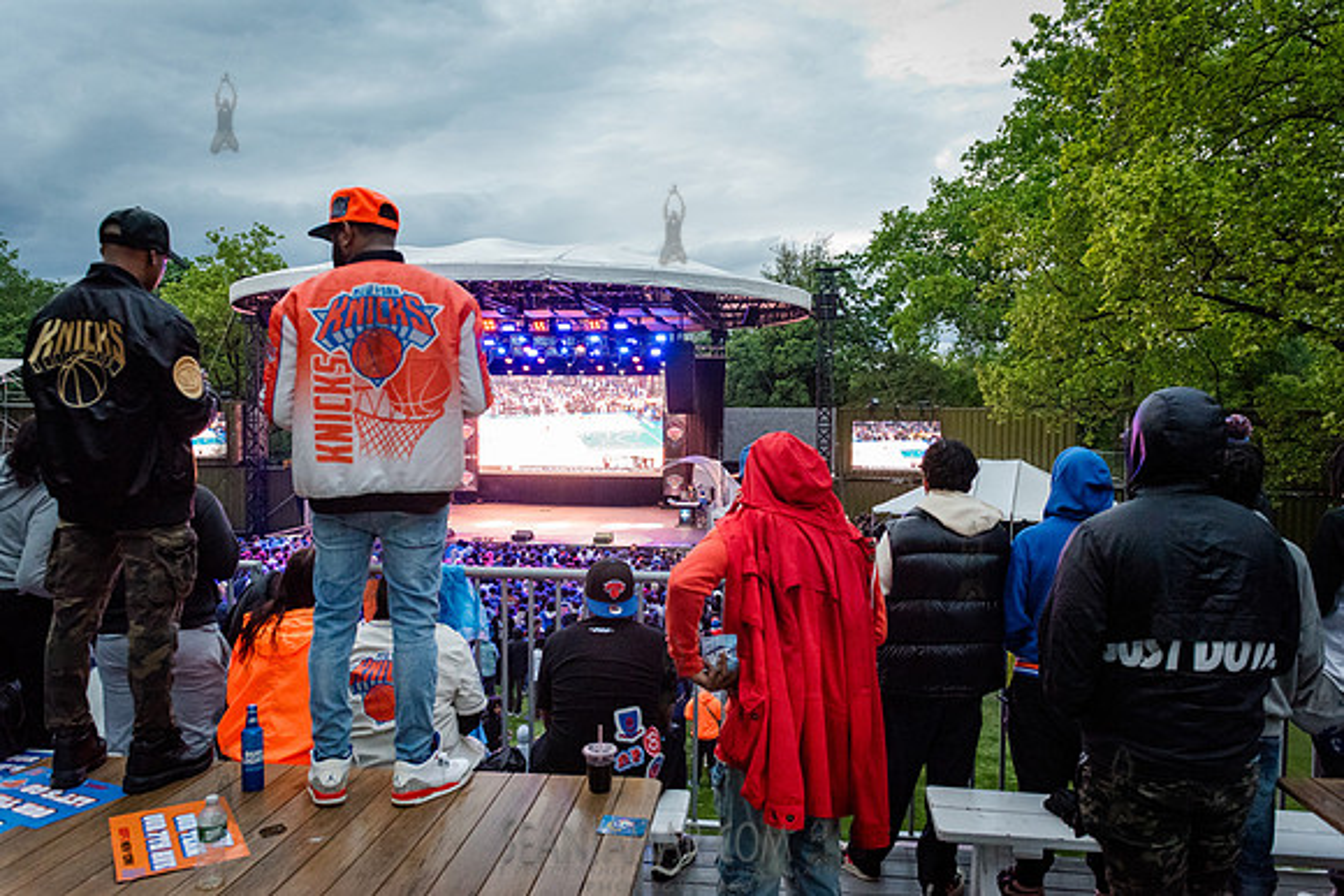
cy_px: 448
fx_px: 922
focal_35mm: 25
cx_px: 672
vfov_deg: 51.9
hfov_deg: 72.2
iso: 6400
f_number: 4
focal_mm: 24
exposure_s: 1/320
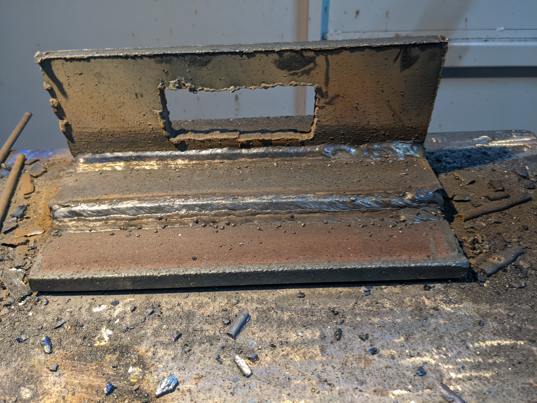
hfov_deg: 65.3
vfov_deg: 51.4
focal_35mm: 27
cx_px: 268
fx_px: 419
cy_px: 202
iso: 52
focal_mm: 4.38
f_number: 1.73
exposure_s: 1/24
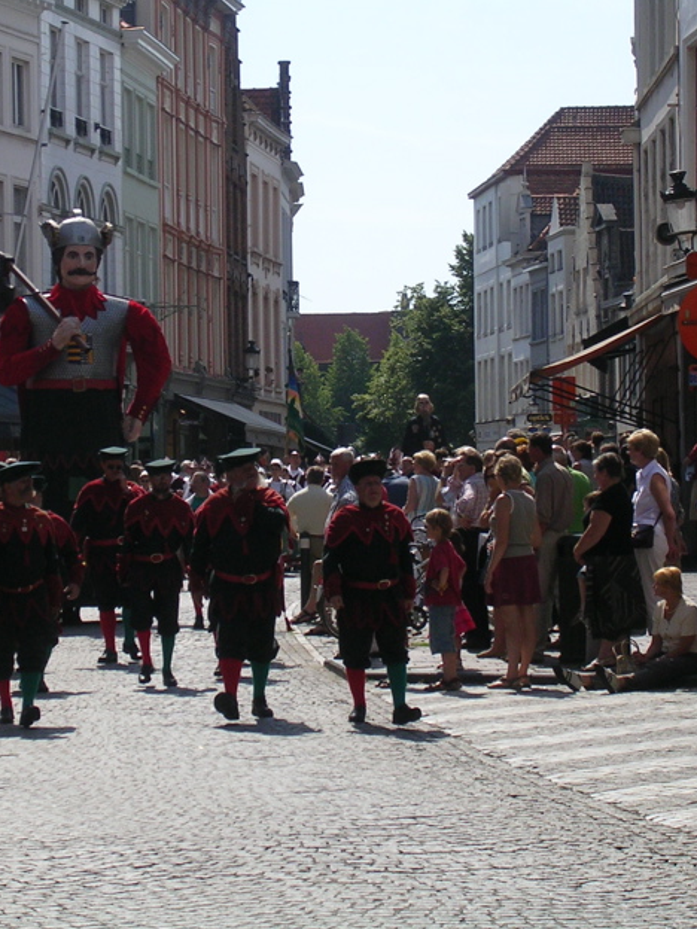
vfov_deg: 13.3
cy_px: 464
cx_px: 259
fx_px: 3973
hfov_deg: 10.0
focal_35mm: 148
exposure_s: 1/513
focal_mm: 16.7
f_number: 4.8
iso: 50
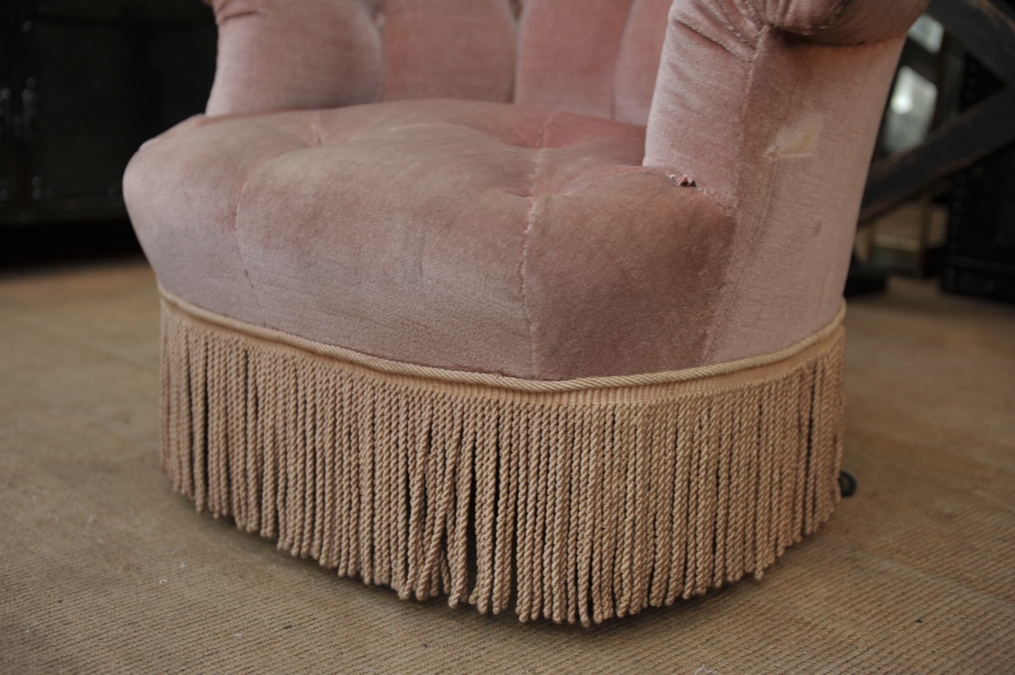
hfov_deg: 41.1
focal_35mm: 48
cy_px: 338
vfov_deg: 28.0
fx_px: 1352
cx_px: 508
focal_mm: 48
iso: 200
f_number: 3.2
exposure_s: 1/50
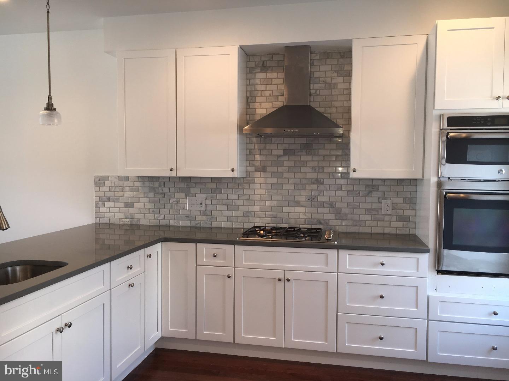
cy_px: 190
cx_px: 254
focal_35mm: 29
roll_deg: +0.2
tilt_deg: -2.1
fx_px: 426
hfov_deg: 61.7
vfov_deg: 48.2
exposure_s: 1/30
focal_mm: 4.15
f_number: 2.2
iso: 25
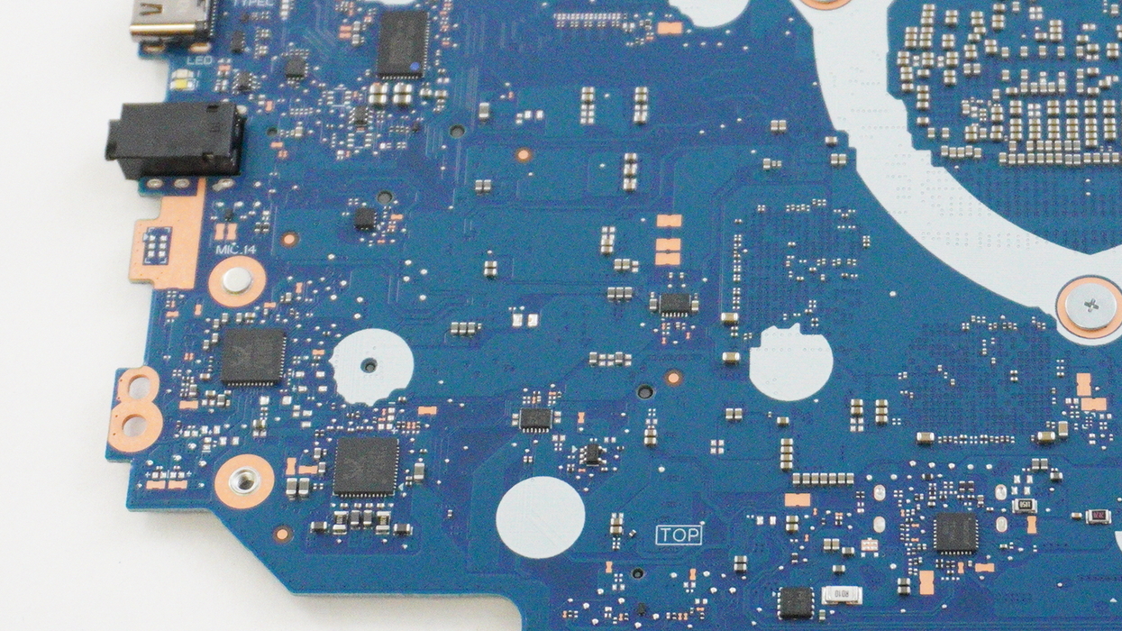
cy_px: 185
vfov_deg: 11.6
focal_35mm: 104
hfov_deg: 20.4
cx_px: 867
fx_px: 3095
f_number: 5.6
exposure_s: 1/320
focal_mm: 33
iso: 6400
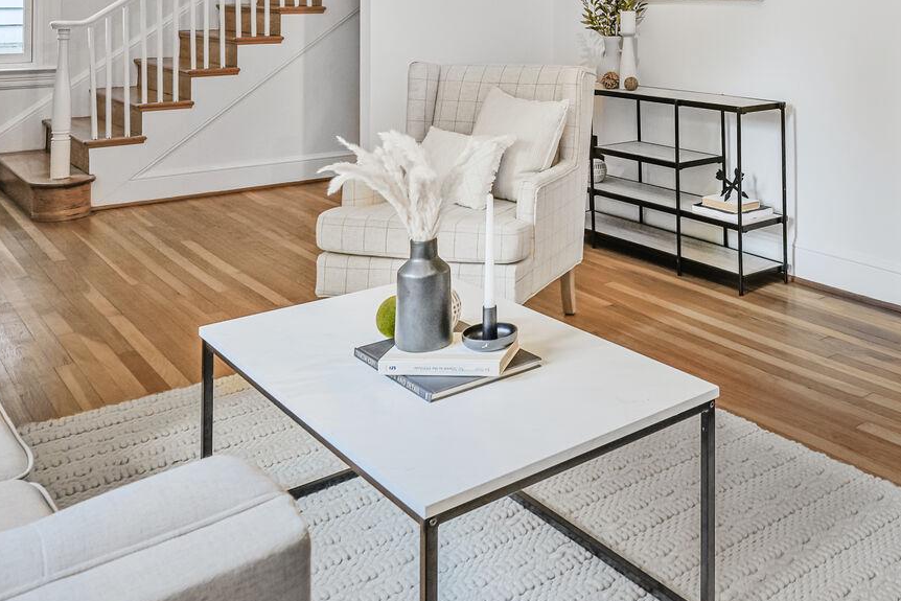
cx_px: 708
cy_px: -8
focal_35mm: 38
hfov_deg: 48.1
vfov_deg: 32.2
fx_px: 951
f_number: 8
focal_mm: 16
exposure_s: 1/10
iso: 400
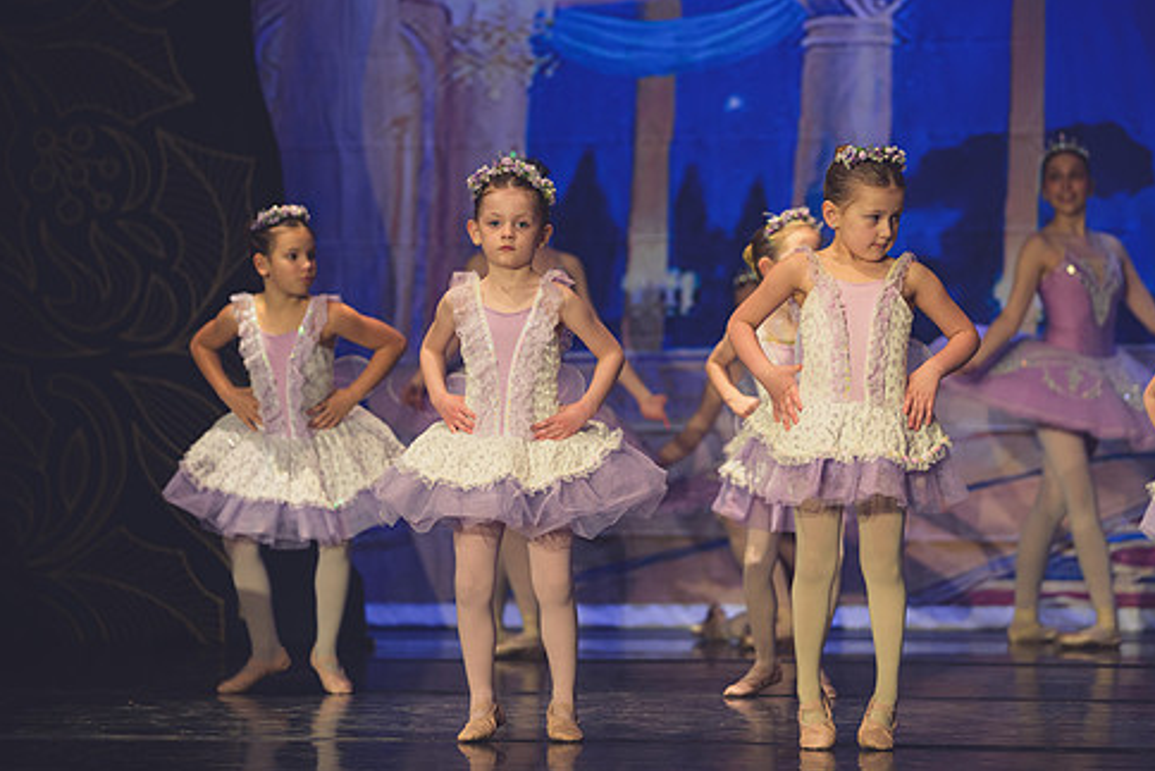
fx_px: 4461
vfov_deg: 9.9
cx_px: 573
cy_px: 326
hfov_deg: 14.8
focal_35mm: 139
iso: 1250
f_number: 2.8
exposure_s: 1/320
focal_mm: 116
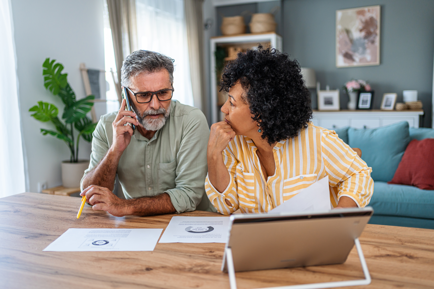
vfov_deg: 37.9
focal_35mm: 35
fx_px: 422
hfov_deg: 54.4
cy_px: 144
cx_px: 217
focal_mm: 35
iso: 250
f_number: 1.8
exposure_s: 1/250
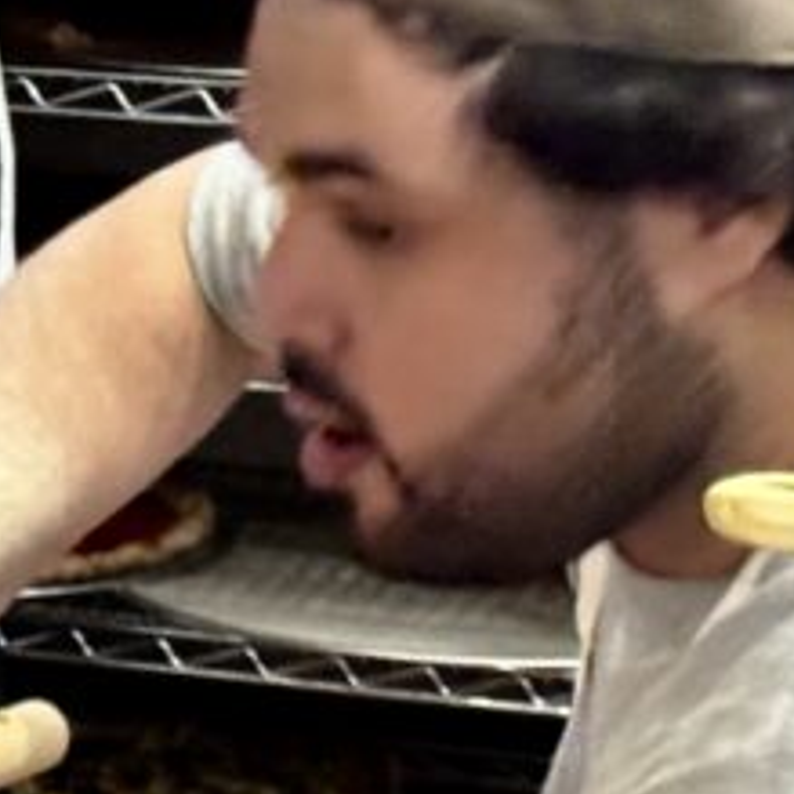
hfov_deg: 8.3
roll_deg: -2.9
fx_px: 5138
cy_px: 743
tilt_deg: -14.8
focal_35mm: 198
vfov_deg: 8.8
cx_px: -899
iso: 400
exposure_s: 1/30
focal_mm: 6.76
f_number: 1.78
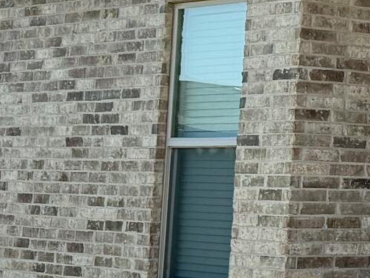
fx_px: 1530
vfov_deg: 10.3
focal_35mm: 143
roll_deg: -1.4
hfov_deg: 12.1
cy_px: 46
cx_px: 764
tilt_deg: +5.9
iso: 100
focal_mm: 6.76
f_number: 1.78
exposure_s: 1/1250
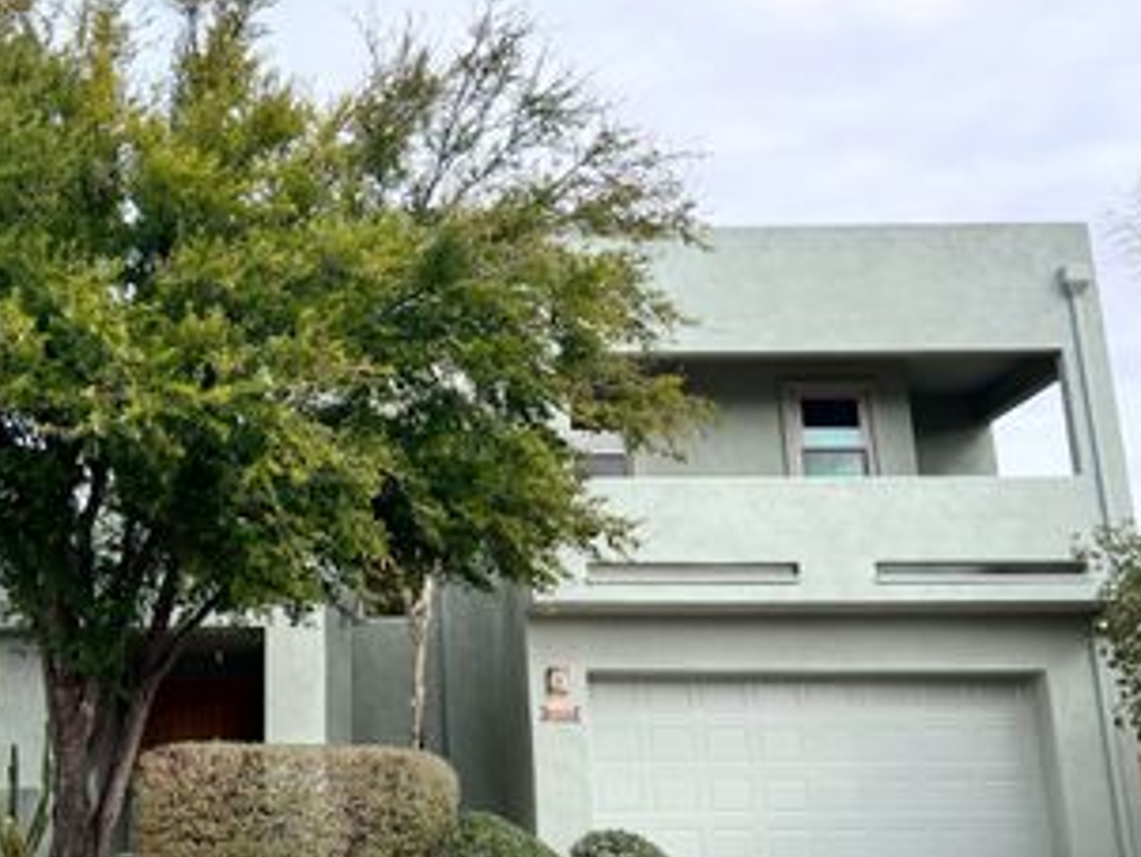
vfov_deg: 33.6
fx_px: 1418
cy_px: 478
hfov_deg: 42.3
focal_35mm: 43
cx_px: 268
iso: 50
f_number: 1.5
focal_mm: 5.7
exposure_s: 1/2457
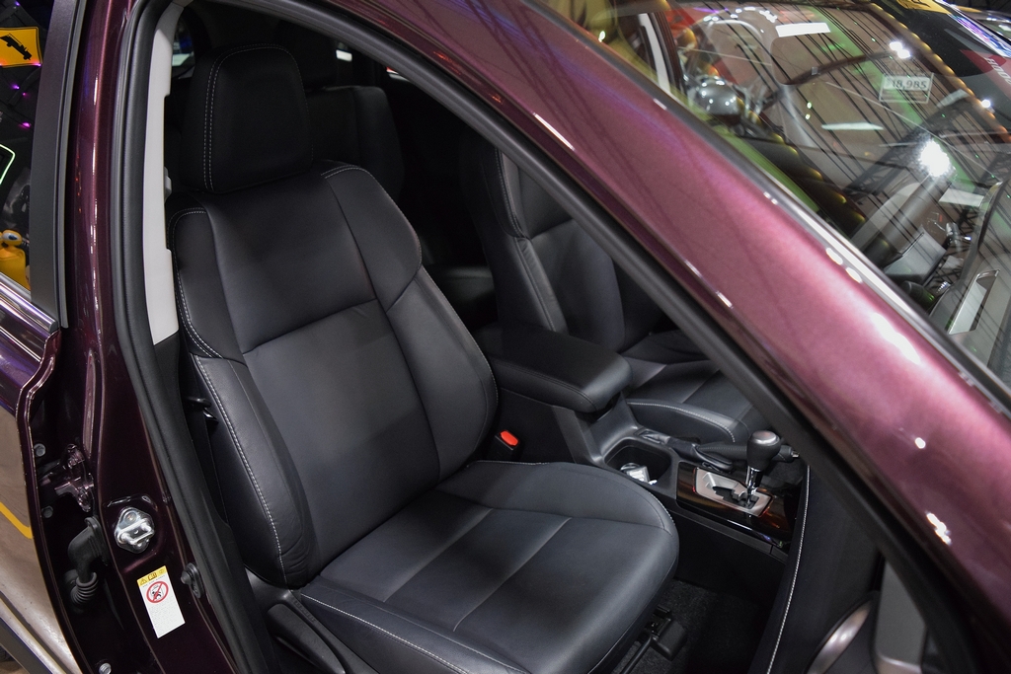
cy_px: 337
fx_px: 758
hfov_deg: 67.4
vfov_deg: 47.9
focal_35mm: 27
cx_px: 506
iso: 3600
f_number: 3.5
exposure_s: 1/60
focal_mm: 18
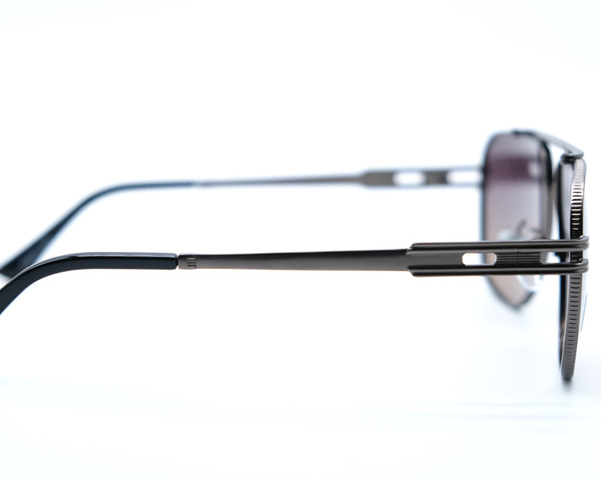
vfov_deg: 19.2
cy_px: 222
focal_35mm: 80
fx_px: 1422
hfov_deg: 23.8
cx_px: 262
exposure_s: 1/1000
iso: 500
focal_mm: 42.5
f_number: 4
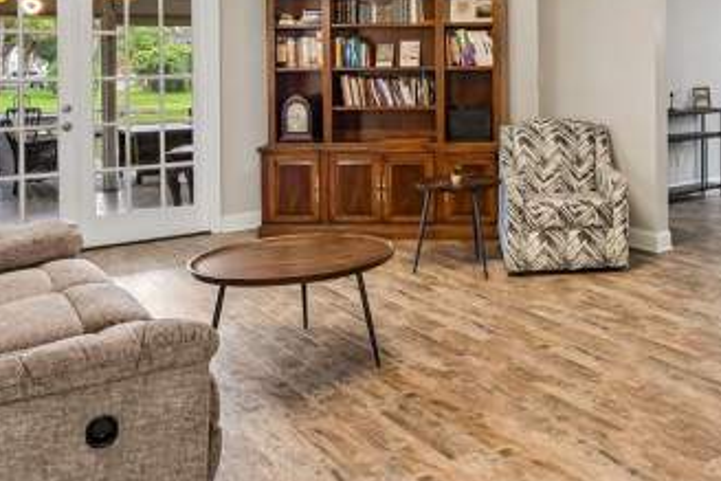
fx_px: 781
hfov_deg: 46.4
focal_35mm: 39
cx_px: 596
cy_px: 67
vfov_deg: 32.8
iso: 400
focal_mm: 16
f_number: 8
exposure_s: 1/4
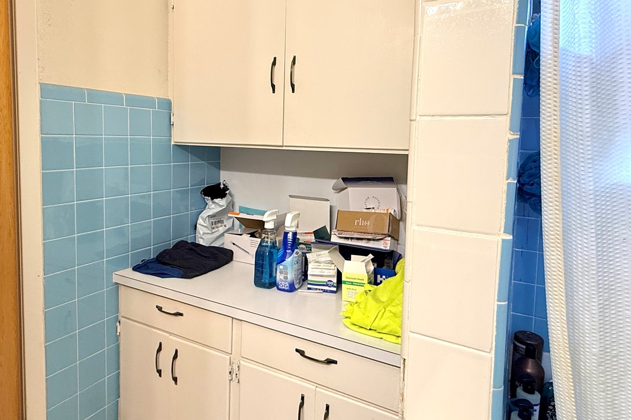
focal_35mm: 24
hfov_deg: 73.5
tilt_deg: -4.0
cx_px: 279
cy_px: 170
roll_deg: -1.4
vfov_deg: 52.8
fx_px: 421
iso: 125
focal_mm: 2.22
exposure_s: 1/120
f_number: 2.2
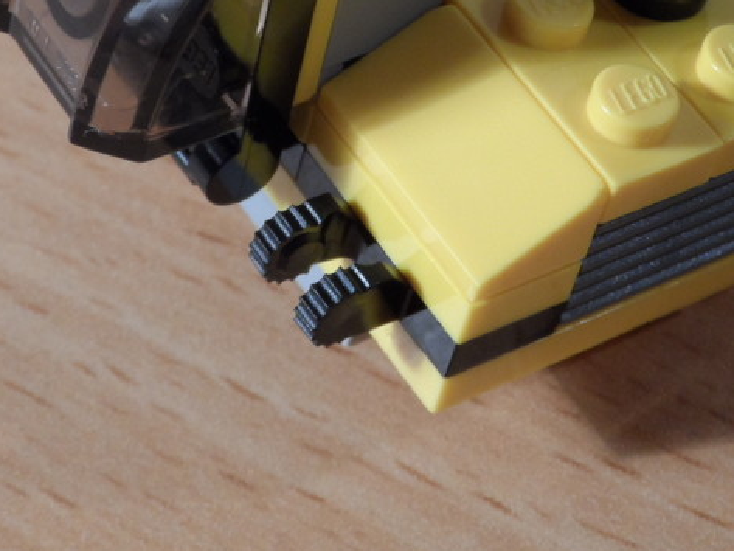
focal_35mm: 118
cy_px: 63
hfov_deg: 16.7
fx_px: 2503
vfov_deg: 12.5
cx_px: 366
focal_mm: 10.2
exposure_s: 1/15
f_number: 4.2
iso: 200
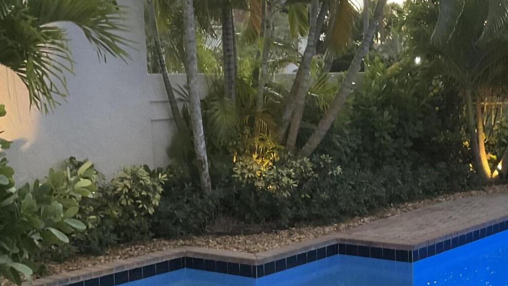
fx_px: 849
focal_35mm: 63
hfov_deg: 32.7
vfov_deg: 18.9
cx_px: 381
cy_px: 229
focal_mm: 3
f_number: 1.8
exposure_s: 1/44
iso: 320
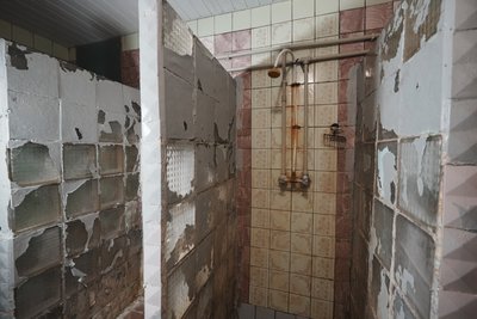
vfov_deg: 73.8
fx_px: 212
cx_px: 238
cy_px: 160
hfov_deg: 96.7
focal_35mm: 16
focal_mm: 16
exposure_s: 1/40
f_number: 5
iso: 1600
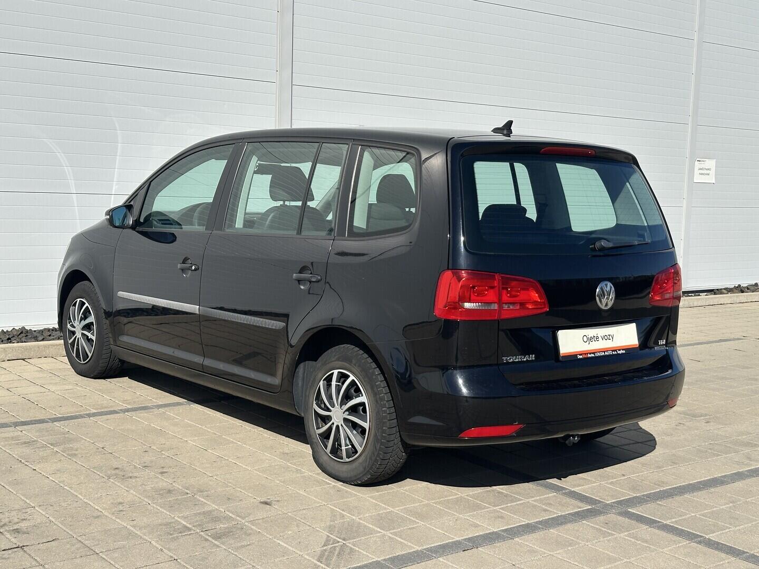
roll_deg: -0.9
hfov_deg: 39.7
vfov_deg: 30.3
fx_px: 1052
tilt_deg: -4.8
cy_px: 284
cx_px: 380
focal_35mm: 48
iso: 64
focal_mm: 6.86
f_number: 1.78
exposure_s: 1/5263
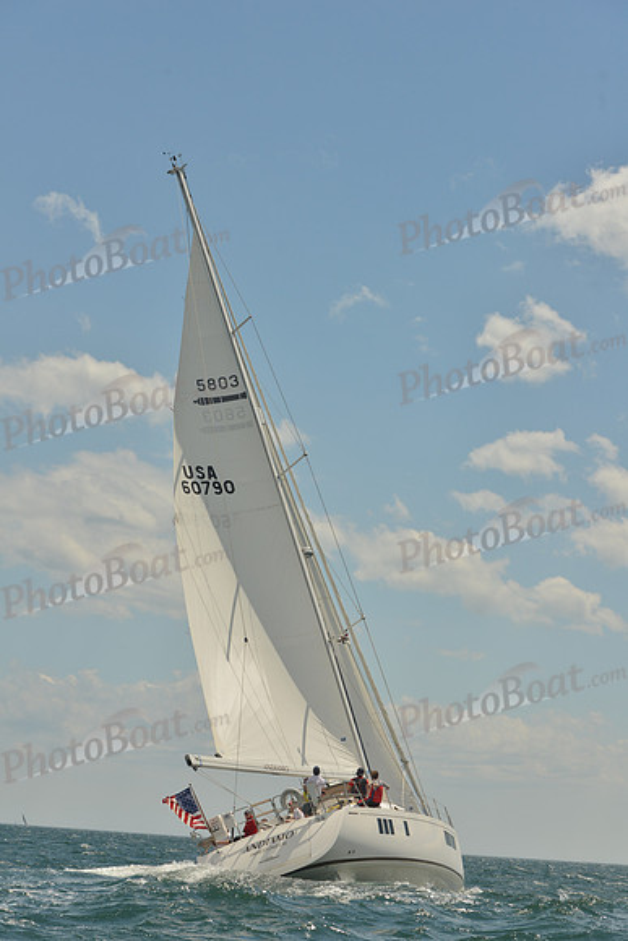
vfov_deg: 27.0
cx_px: 314
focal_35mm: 75
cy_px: 470
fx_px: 1961
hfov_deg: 18.2
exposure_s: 1/800
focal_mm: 75
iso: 400
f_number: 9
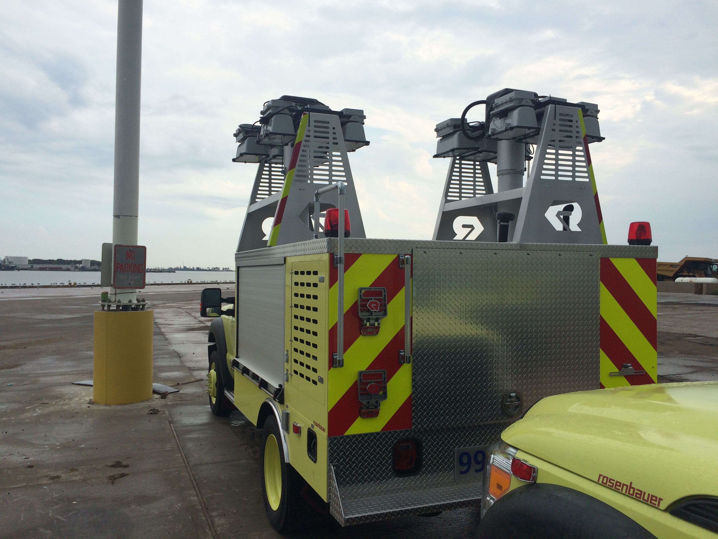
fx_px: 602
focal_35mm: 29
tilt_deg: +1.5
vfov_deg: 48.2
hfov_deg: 61.7
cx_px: 359
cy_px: 270
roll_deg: -0.8
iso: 32
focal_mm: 4.15
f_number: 2.2
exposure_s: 1/1520
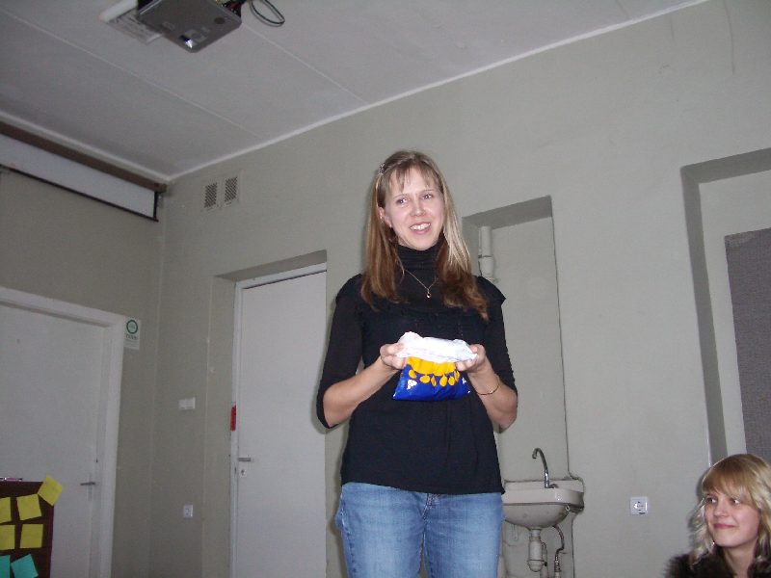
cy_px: 289
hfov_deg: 52.6
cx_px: 386
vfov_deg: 40.7
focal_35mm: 35
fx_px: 780
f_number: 2.6
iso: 200
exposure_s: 1/60
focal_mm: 5.8
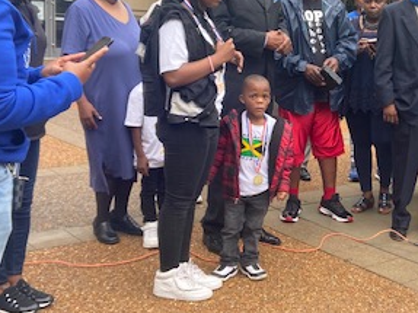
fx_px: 700
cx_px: 331
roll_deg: -2.9
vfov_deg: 25.1
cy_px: 106
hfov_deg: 32.4
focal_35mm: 58
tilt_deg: -7.5
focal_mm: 4.25
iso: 32
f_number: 1.8
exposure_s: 1/265
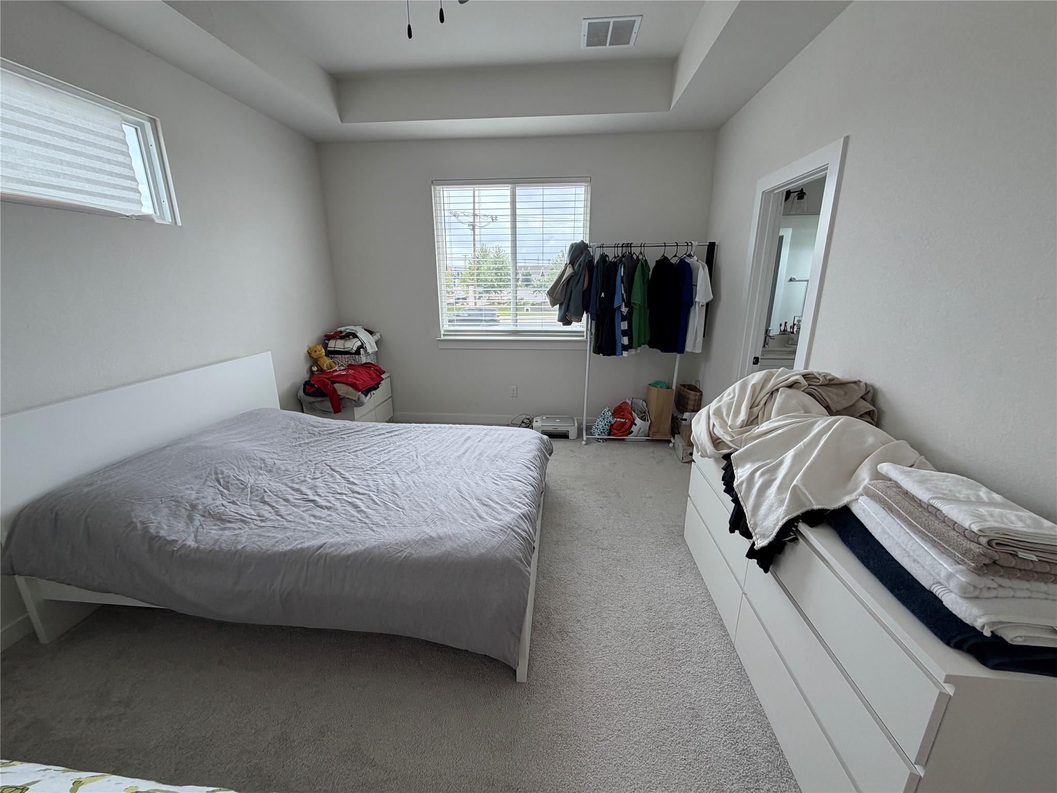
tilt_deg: -15.8
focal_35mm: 14
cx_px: 528
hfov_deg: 102.1
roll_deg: +0.6
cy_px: 396
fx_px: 427
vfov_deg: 85.7
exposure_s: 1/121
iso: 100
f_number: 2.2
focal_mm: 2.22
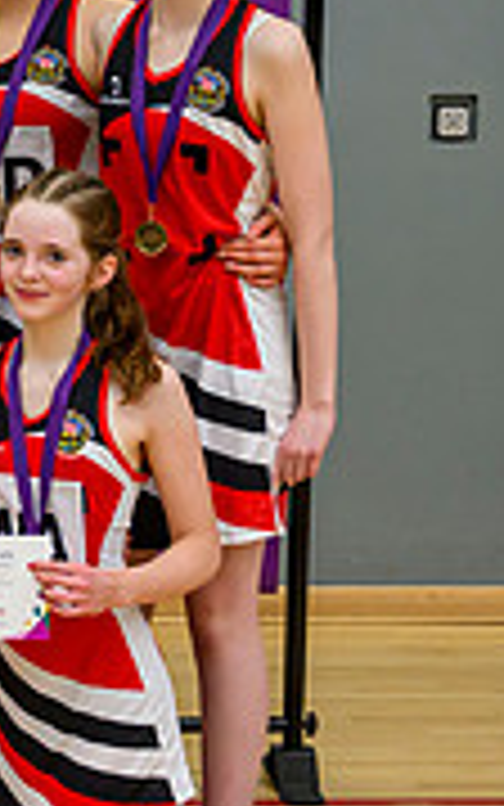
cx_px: -635
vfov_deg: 11.9
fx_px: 3843
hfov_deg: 7.1
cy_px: 227
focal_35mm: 175
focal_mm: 47
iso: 2000
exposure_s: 1/400
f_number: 4
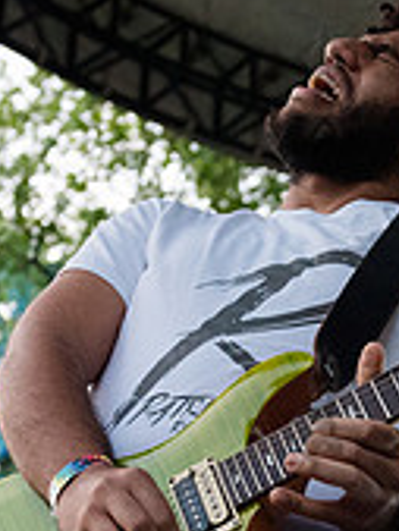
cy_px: 360
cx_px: 393
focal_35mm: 139
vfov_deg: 14.2
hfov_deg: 10.6
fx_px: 2134
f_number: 3.5
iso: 5000
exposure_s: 1/250
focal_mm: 36
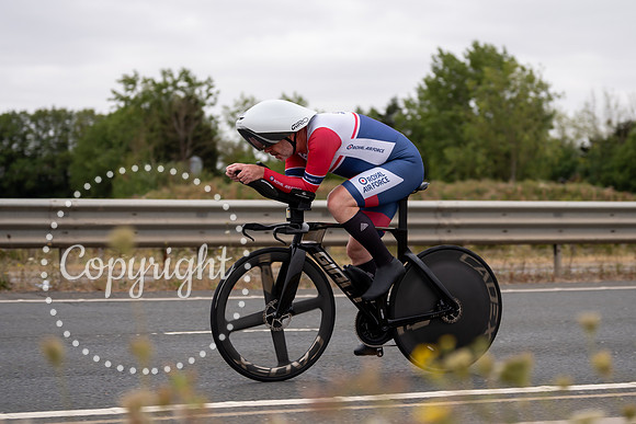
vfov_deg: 16.0
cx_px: 364
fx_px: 1505
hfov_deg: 23.8
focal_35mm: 85
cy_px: 189
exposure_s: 1/800
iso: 100
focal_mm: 70
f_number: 2.8
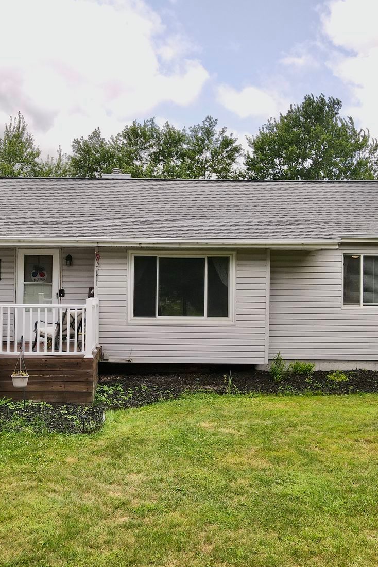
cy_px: 289
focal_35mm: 34
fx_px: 535
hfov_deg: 38.6
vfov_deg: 55.8
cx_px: 135
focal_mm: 4.5
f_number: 2.8
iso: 110
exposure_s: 1/30
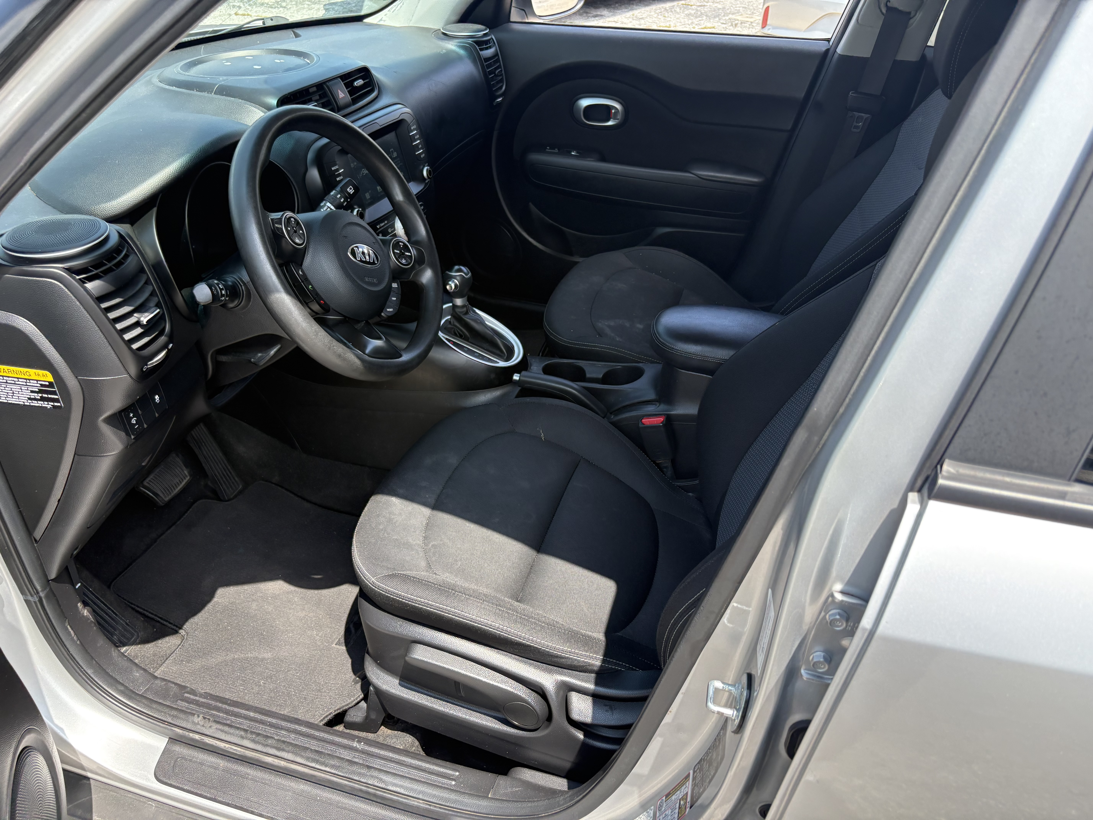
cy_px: 410
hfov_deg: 67.3
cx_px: 546
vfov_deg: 53.1
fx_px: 821
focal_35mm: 26
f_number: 1.6
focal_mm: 5.96
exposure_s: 1/701
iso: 64
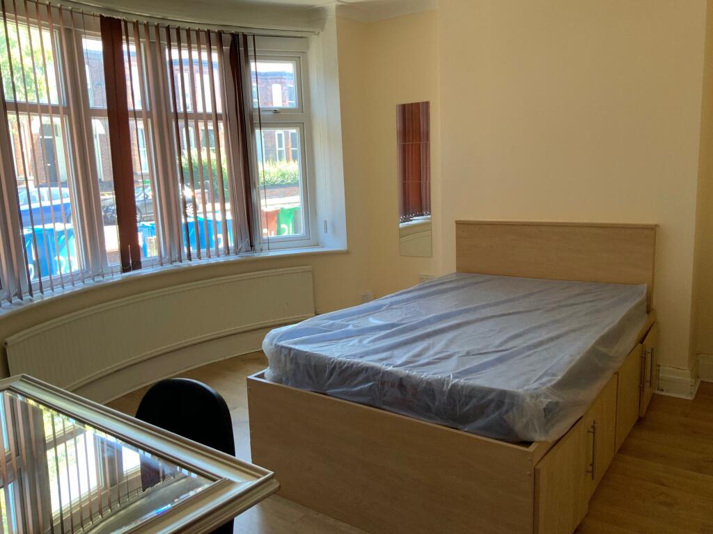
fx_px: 597
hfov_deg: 61.7
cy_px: 267
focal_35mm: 29
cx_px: 356
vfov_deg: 48.2
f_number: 1.8
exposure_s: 1/77
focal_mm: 3
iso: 64
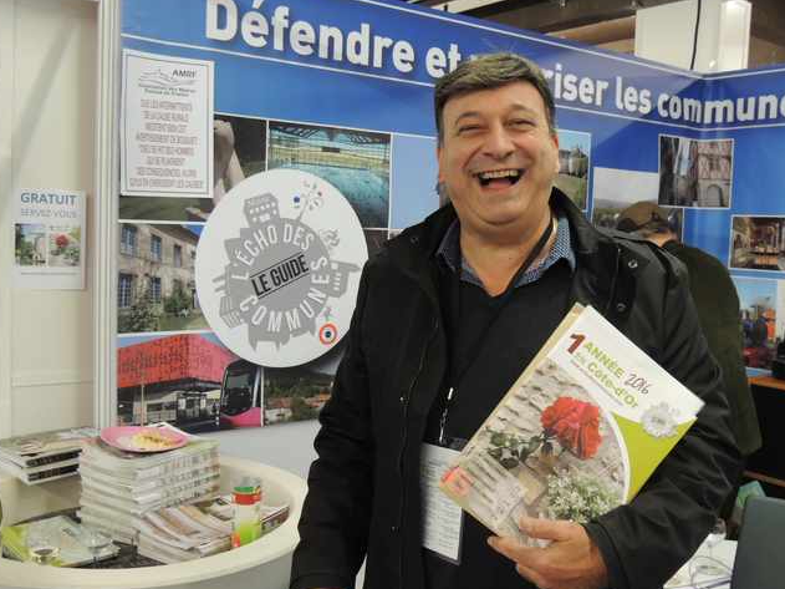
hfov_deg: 50.1
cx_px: 396
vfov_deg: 38.7
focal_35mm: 37
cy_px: 300
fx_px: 839
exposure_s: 1/20
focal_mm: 6.2
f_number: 3.3
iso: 400
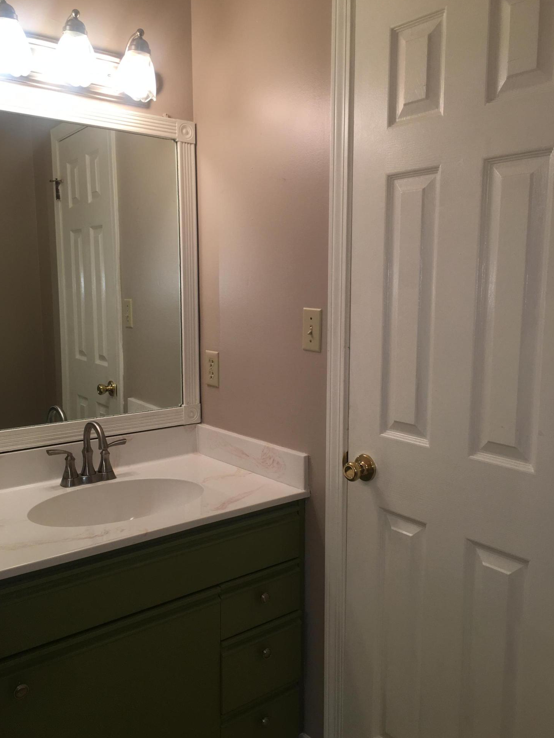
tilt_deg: -6.7
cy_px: 377
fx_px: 640
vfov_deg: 60.0
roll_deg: -0.6
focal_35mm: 30
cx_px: 273
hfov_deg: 46.8
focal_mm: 4.15
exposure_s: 1/30
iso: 25
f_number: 2.2
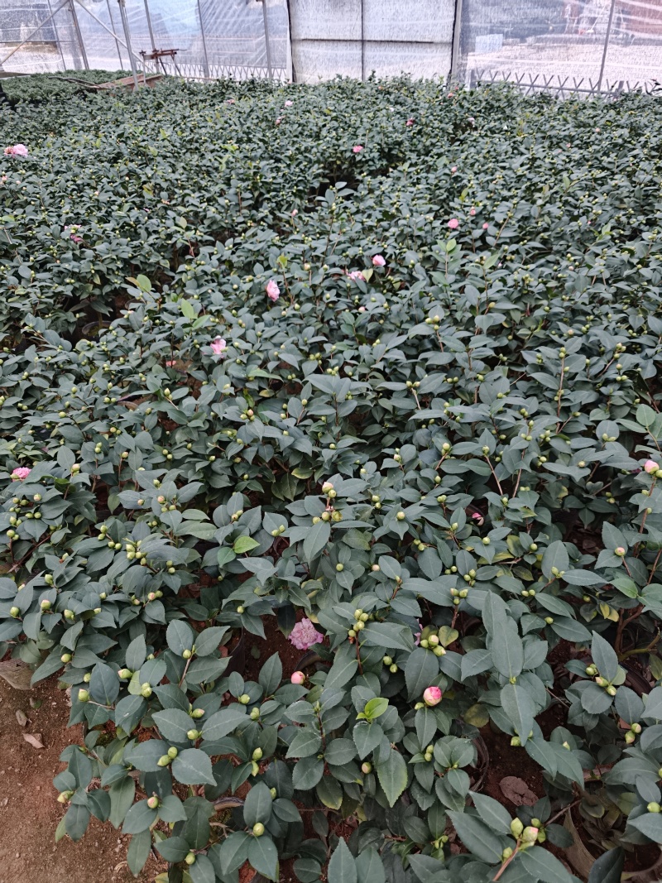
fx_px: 587
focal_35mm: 23
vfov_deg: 73.9
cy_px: 442
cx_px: 331
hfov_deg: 58.9
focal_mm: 6.06
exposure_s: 1/50
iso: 1250
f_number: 1.6
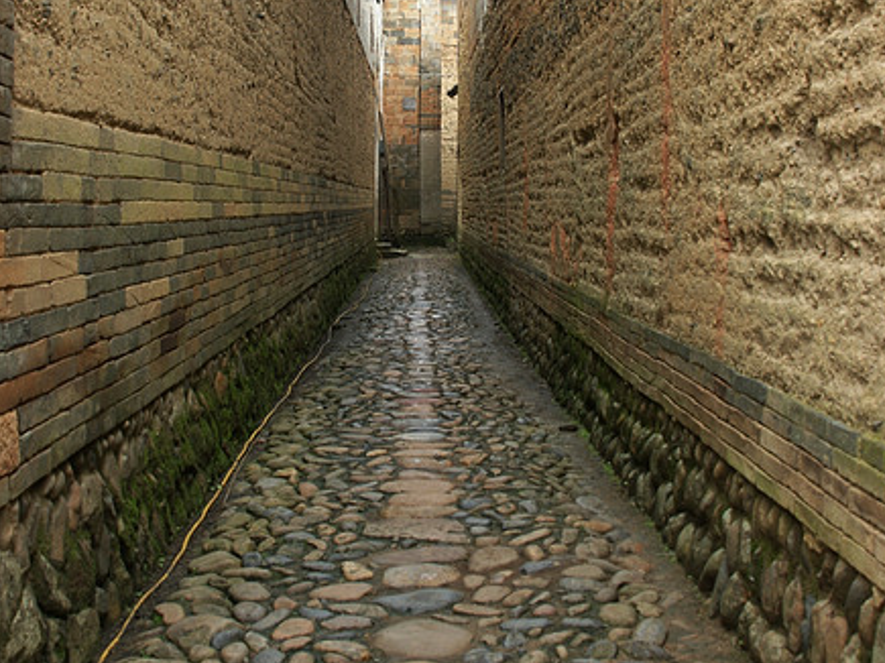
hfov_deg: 37.5
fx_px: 1304
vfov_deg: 28.3
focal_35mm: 51
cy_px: 205
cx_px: 422
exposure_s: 1/40
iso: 200
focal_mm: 22
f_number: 8
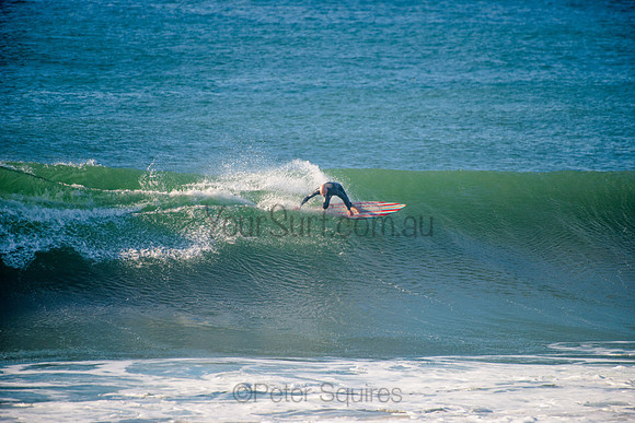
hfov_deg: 4.1
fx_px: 8823
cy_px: 212
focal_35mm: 500
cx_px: 318
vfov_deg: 2.8
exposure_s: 1/1600
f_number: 5.6
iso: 250
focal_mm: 500
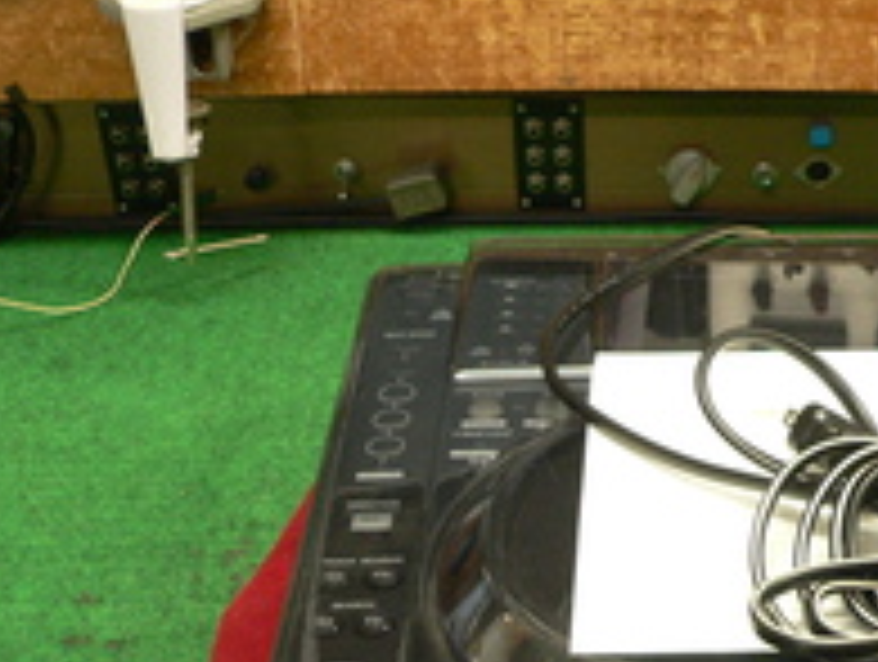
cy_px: 547
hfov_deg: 26.8
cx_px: 792
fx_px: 1779
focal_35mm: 70
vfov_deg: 20.8
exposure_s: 1/13
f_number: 2.8
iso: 200
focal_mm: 6
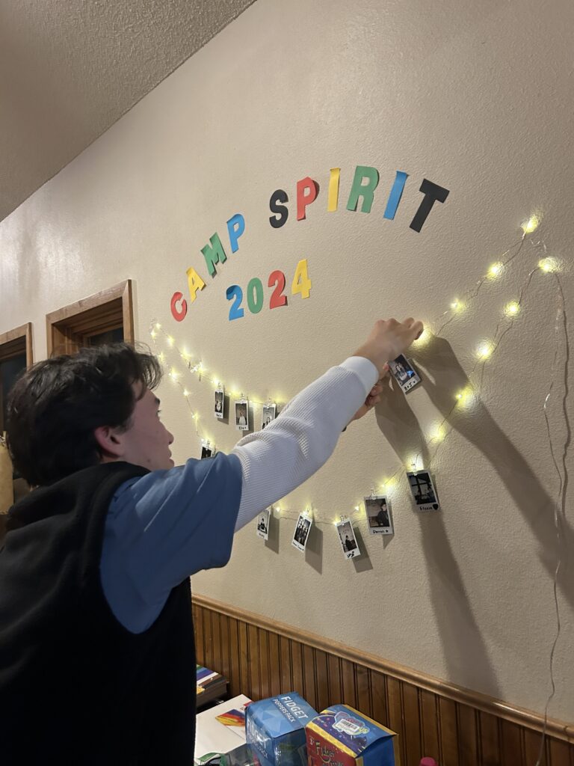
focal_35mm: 26
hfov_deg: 53.1
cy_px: 383
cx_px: 287
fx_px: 575
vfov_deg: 67.3
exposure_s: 1/60
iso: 400
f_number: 1.5
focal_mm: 5.7
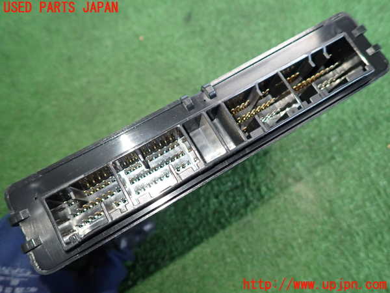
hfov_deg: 69.4
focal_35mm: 25
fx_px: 282
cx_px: 195
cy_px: 146
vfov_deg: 54.9
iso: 320
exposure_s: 1/30
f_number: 2
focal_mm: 4.5
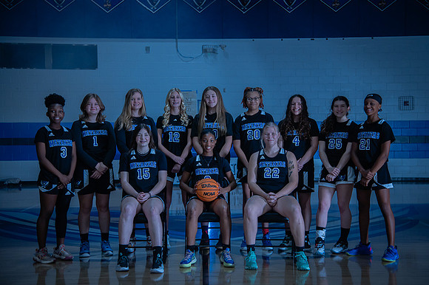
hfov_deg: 32.7
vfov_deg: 22.1
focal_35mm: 61
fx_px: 731
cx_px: 223
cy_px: 142
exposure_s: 1/200
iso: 640
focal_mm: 58
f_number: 4
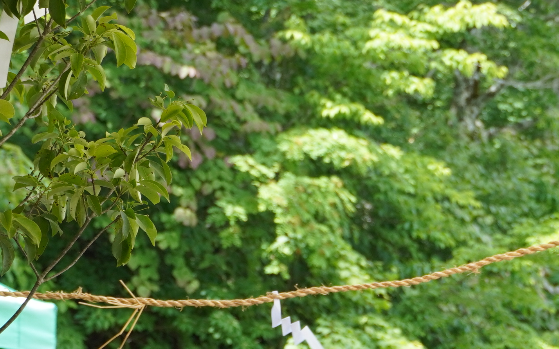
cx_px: 623
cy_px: 254
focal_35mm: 214
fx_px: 3252
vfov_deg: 6.1
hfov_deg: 9.7
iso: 200
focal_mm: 47
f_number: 5
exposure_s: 1/160
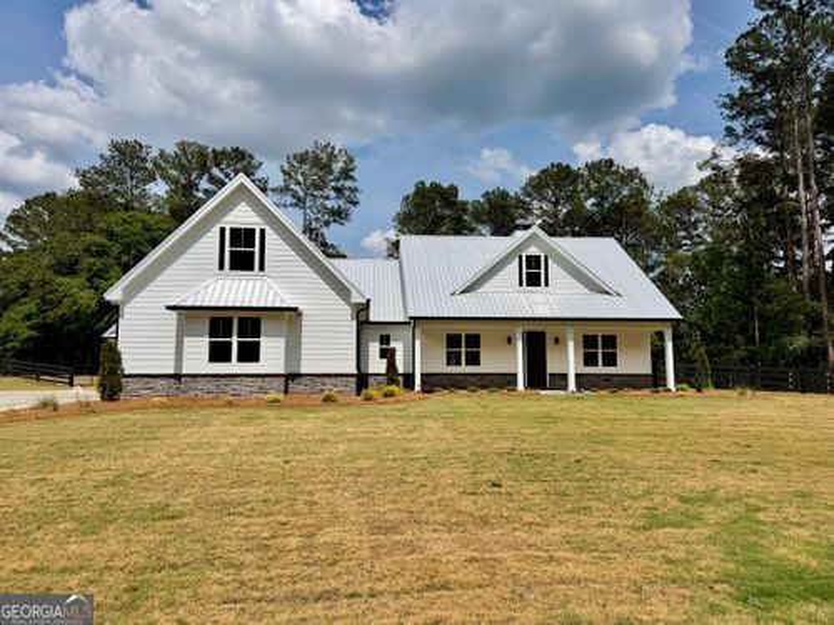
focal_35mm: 24
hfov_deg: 71.6
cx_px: 417
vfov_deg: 56.8
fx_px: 578
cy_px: 312
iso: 80
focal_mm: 6.76
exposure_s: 1/10309
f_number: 1.78
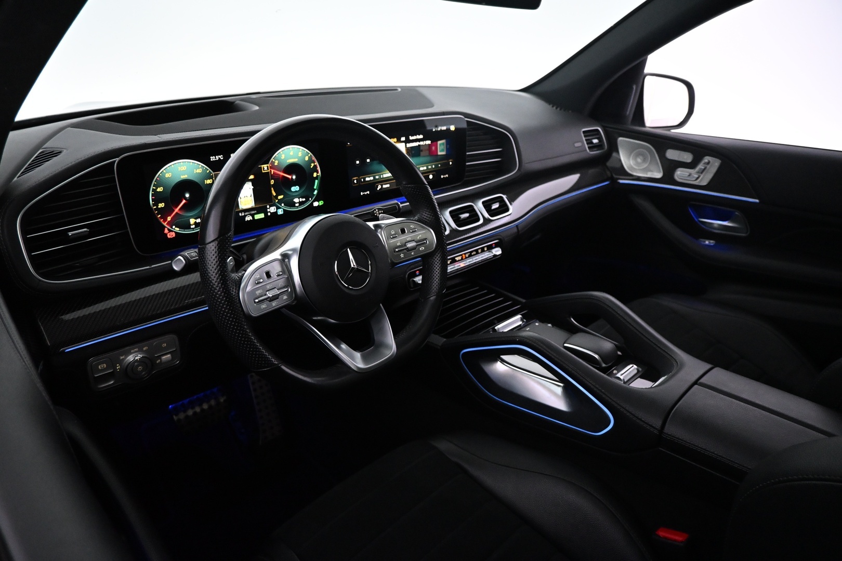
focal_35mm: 24
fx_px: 561
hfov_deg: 73.7
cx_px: 421
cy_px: 280
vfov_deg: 53.1
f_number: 3.5
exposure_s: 1/60
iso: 3600
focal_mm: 16
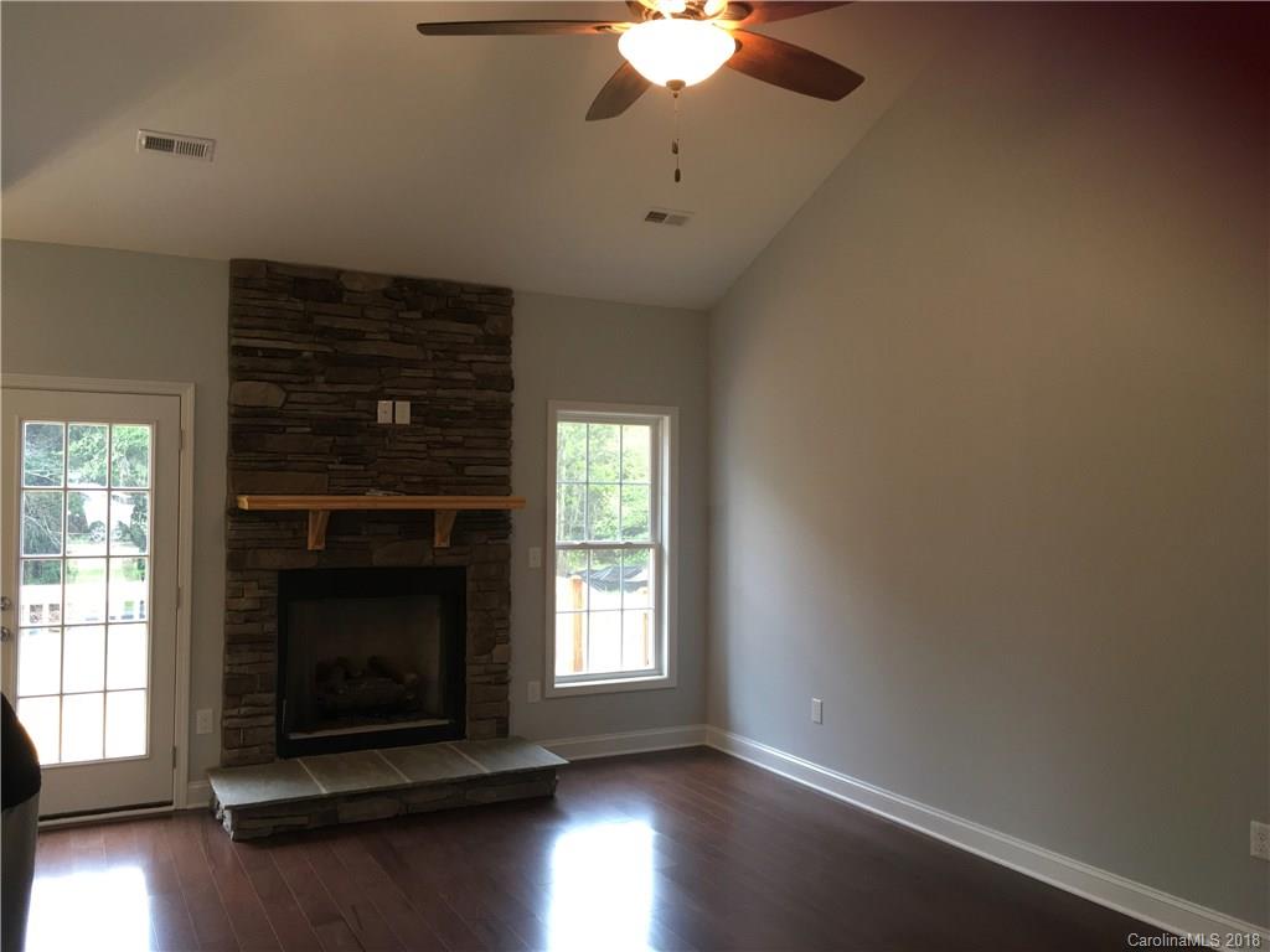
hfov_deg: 61.7
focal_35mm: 29
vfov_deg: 48.2
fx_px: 1064
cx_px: 635
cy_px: 476
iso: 80
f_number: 2.2
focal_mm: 4.15
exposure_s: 1/30
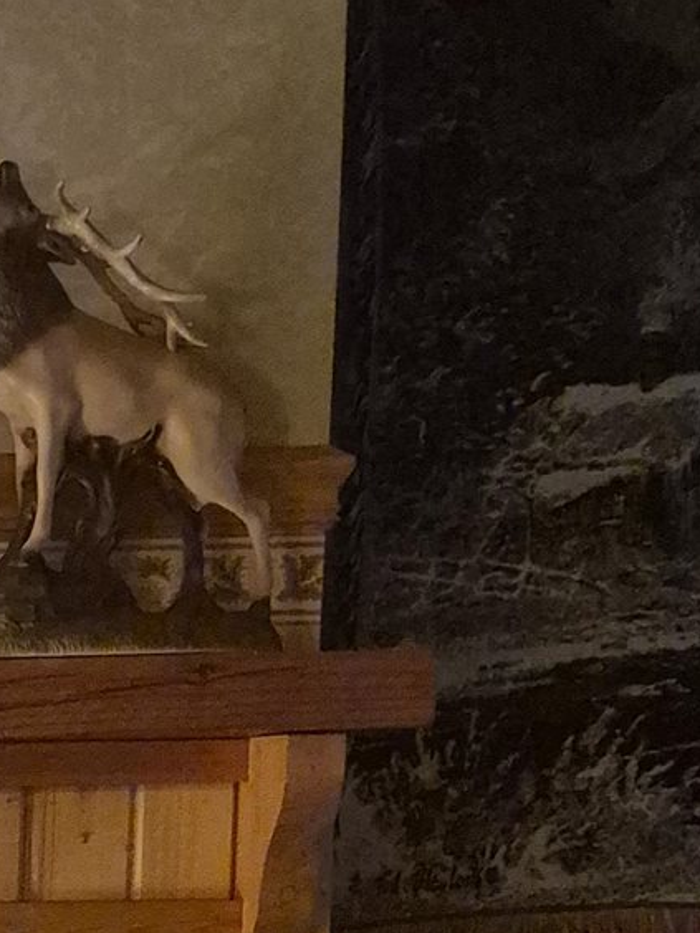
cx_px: -578
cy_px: 1163
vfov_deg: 19.5
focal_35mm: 94
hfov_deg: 13.9
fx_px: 2534
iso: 2000
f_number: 1.8
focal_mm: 5.4
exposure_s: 1/120
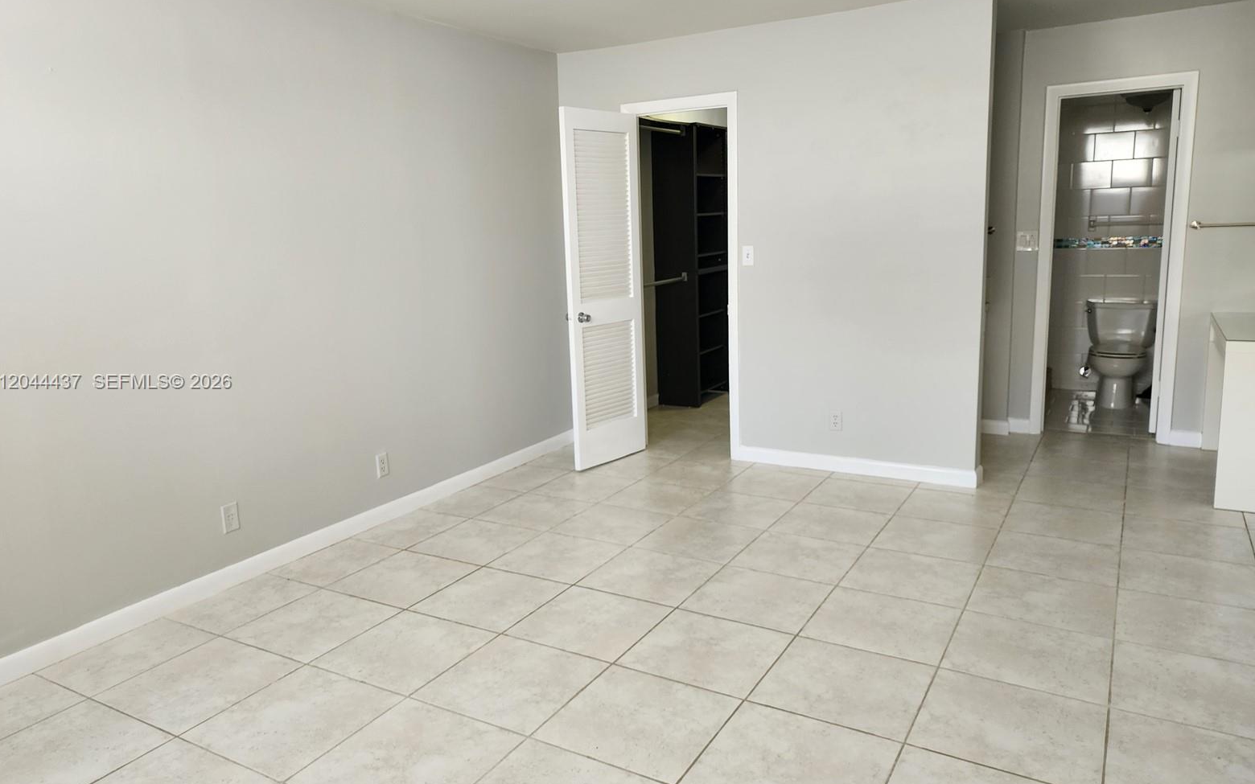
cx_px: 624
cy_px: 383
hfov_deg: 72.5
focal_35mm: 25
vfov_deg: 49.3
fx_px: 855
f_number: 1.8
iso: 320
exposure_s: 1/120
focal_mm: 6.4
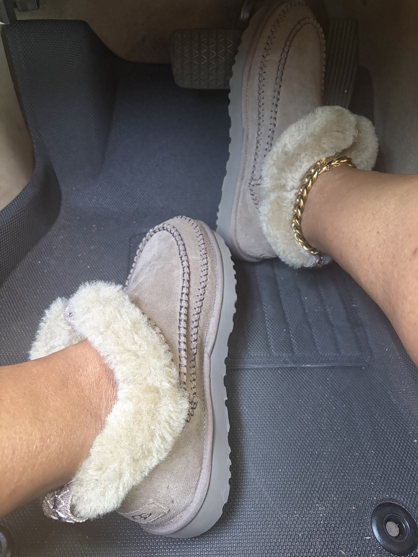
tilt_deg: -50.7
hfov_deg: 53.1
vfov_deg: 67.3
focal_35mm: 26
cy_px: 278
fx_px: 419
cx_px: 209
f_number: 1.6
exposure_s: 1/42
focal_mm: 5.96
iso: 500
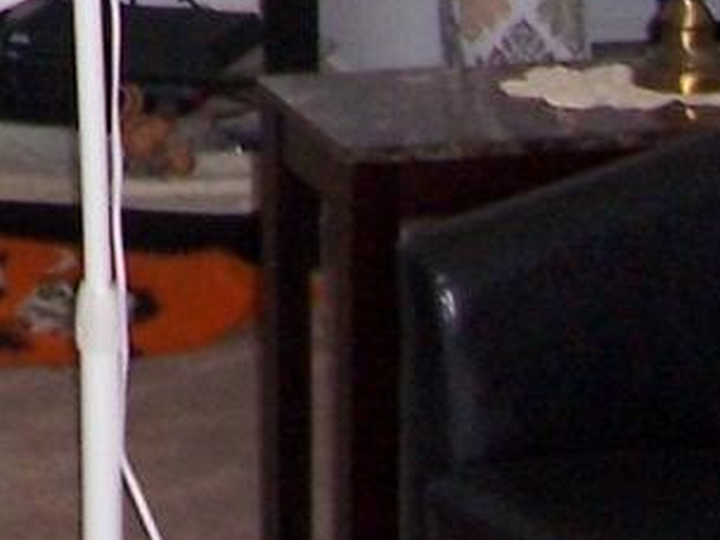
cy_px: -836
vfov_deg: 7.4
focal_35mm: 185
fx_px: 3848
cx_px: -694
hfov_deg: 10.0
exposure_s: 1/60
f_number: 2.7
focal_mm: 5.6
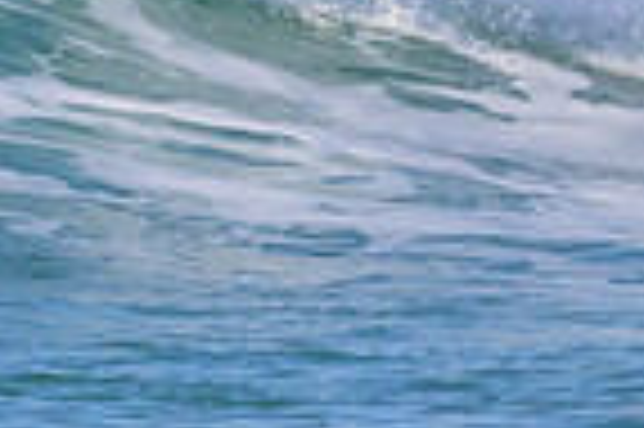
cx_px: -284
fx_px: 58054
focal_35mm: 3249
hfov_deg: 0.6
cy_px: -169
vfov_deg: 0.4
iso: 1800
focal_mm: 800
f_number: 11
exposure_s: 1/2000
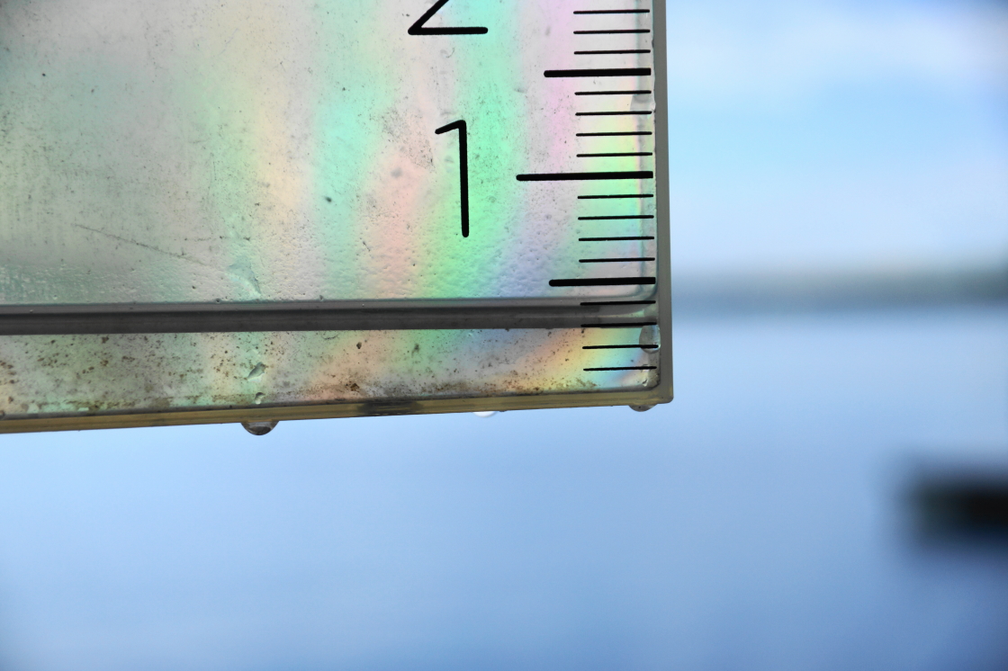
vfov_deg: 13.0
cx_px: 504
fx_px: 2939
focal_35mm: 105
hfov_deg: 19.5
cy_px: 336
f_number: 5
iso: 100
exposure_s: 1/125
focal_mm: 70
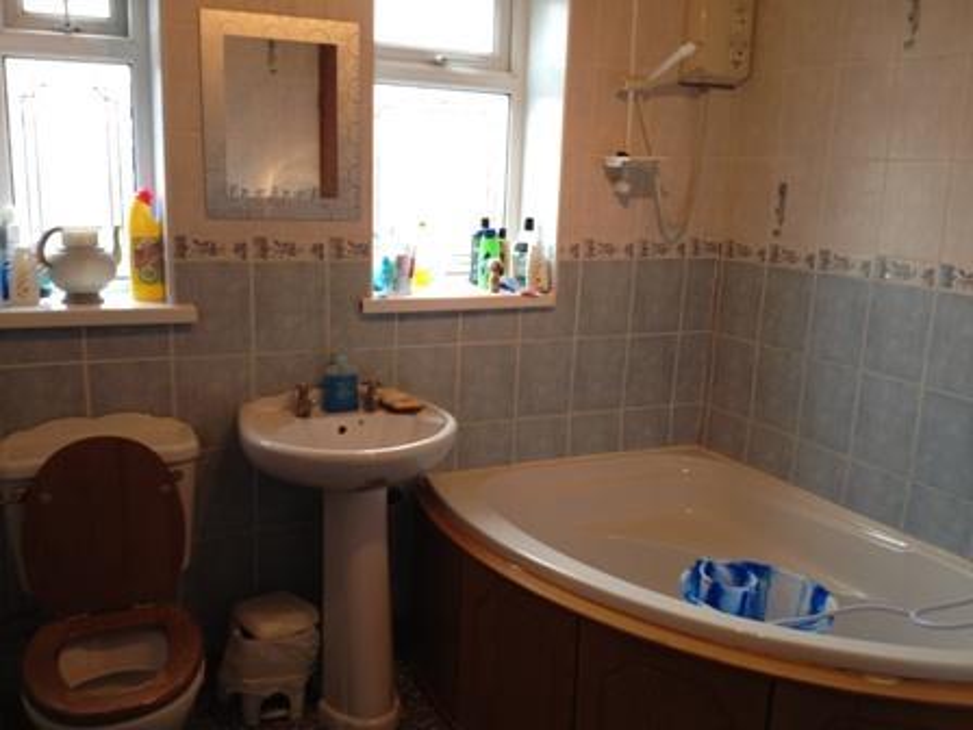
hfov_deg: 52.6
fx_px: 984
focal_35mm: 35
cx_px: 486
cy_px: 365
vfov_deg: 40.7
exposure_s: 1/20
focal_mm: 4.28
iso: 80
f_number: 2.4
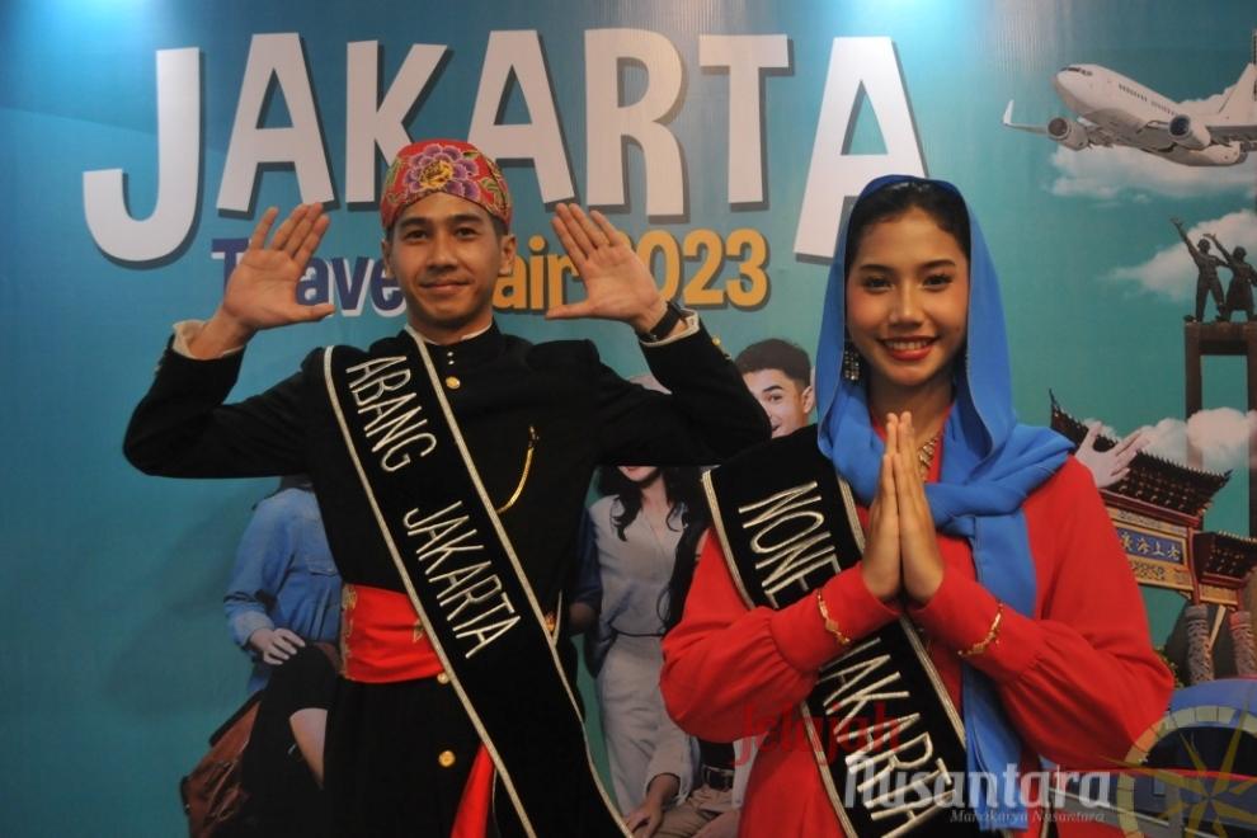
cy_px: 419
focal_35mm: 30
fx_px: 1047
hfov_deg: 61.9
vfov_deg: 43.6
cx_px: 628
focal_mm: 20
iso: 1250
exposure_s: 1/80
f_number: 4
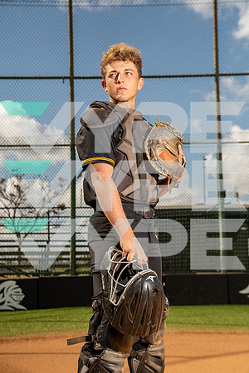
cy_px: 186
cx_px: 124
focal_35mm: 63
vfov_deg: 31.9
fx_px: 654
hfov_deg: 21.6
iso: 100
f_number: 5.6
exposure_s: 1/250
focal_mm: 63
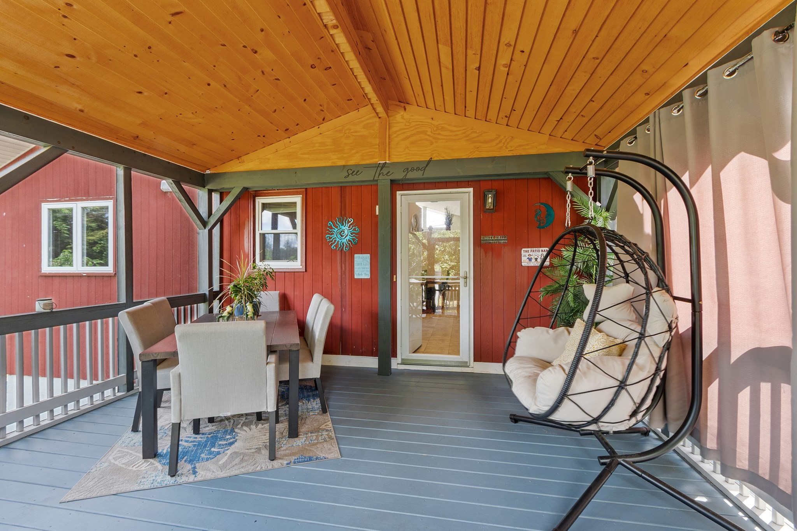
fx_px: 332
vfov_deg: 77.3
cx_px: 398
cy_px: 266
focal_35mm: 15
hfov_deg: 100.4
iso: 320
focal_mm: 10
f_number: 8
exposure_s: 1/1.25
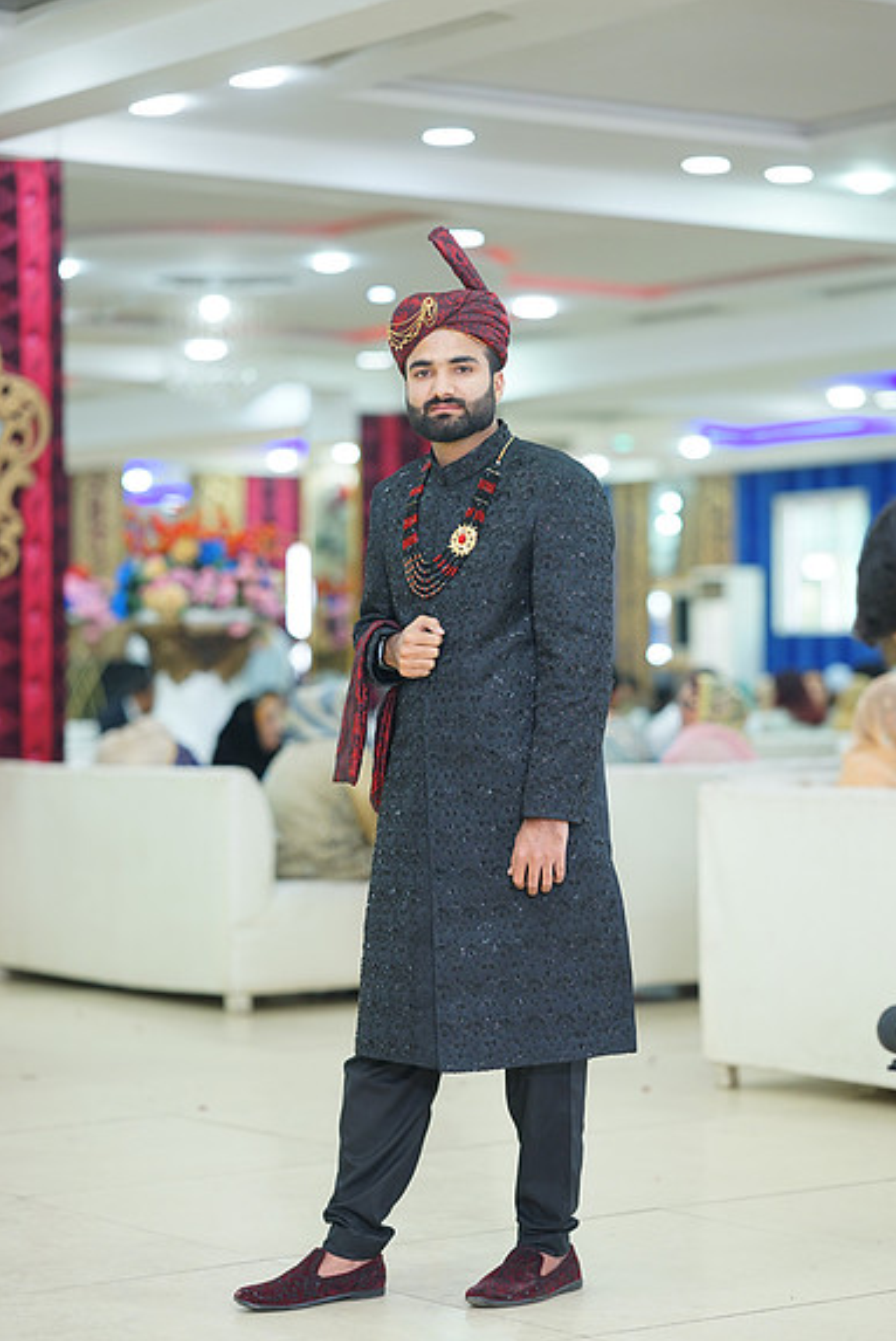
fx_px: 3205
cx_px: 450
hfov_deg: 15.9
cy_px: 674
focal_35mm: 86
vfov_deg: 23.6
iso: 400
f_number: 2
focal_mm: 85
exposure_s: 1/160
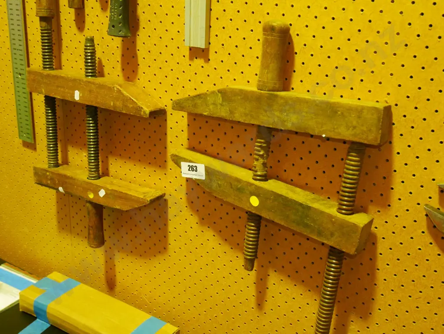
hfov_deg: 49.0
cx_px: 222
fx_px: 488
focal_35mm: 38
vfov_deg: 37.8
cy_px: 167
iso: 3200
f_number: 4.3
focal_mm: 19
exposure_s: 1/100
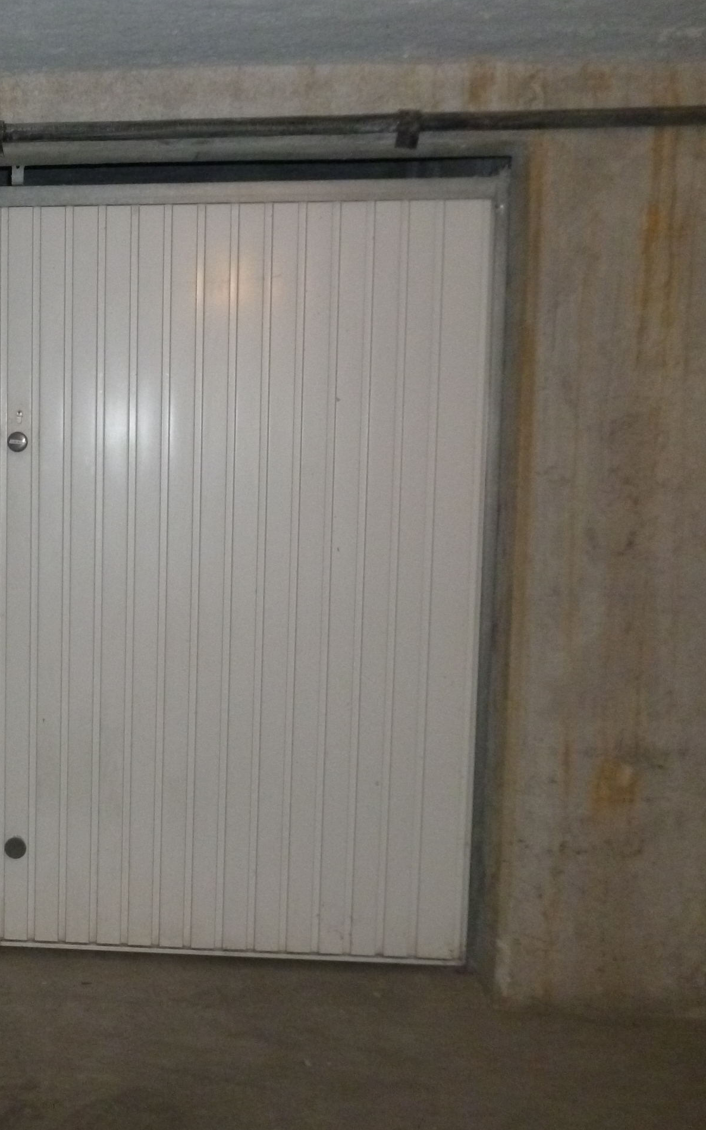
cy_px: 563
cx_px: -32
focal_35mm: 40
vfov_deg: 49.3
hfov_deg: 29.4
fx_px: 1232
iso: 400
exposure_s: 1/20
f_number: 3.3
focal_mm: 5
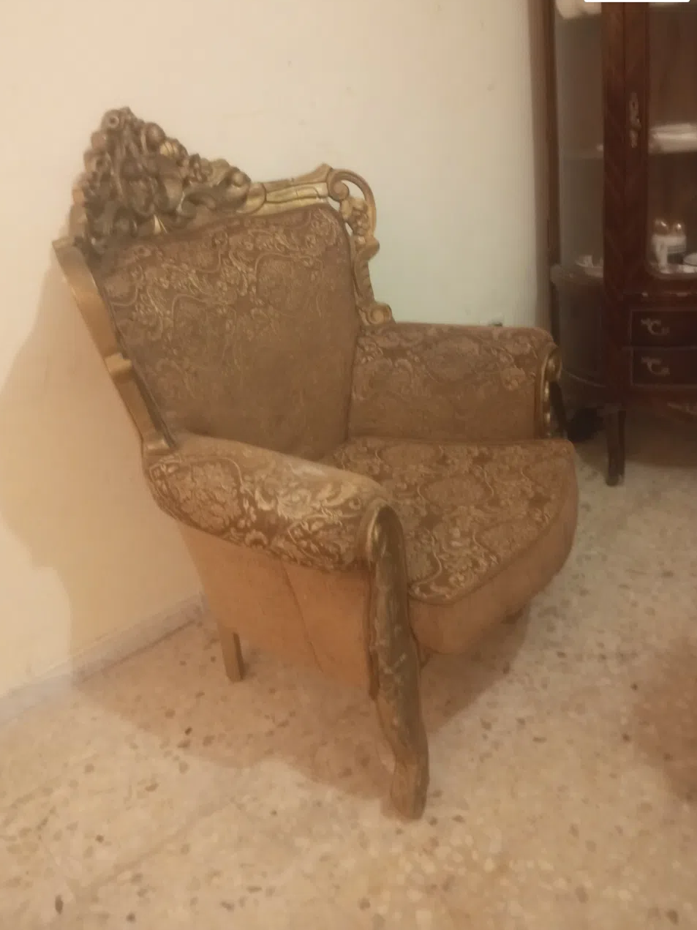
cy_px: 431
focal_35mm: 29
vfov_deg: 61.6
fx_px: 779
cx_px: 334
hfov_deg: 48.2
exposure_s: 1/14.3
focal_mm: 4.11
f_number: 1.6
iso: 2988
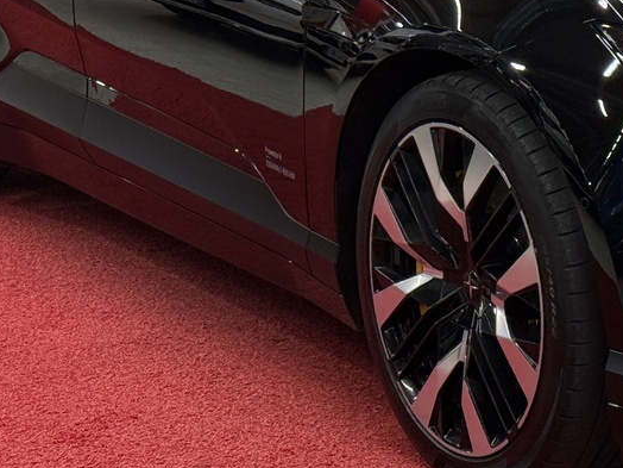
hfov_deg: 14.7
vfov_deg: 11.1
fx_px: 2376
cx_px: 621
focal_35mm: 132
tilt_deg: -6.5
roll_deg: +0.1
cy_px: -20
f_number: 1.78
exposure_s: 1/151
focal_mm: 6.76
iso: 64
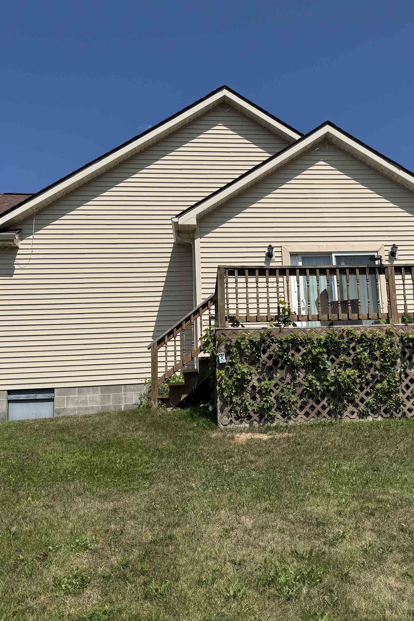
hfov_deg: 38.2
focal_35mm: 34
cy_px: 311
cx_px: 291
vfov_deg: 55.8
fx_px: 586
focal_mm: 6.76
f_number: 1.78
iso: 80
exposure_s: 1/7092
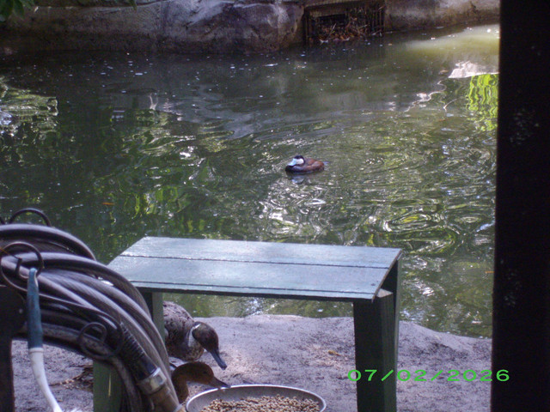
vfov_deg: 13.7
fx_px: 1716
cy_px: 206
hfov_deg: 18.2
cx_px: 275
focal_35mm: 108
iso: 320
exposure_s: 1/125
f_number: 4.8
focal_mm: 18
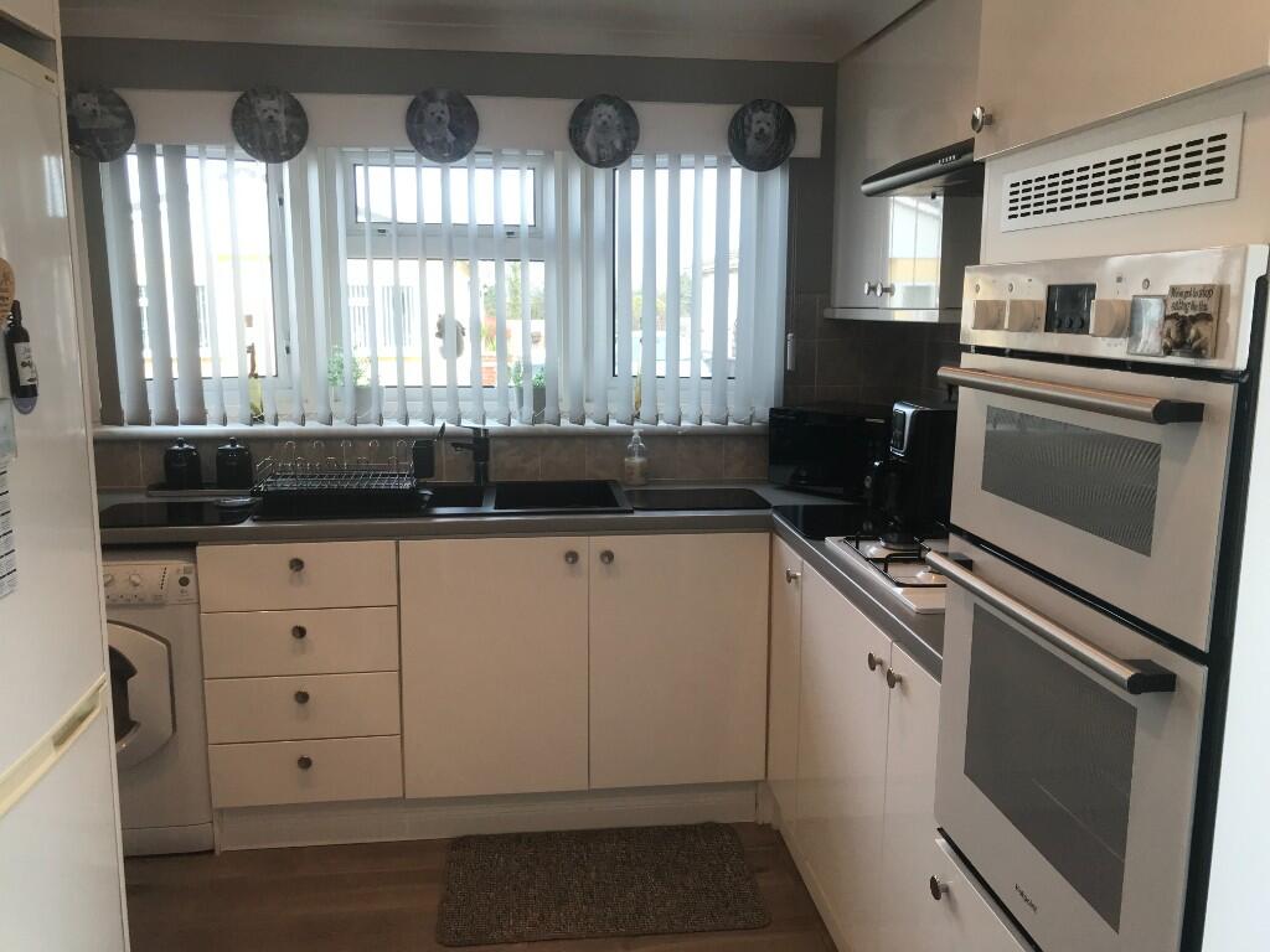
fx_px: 1027
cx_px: 635
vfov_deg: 49.7
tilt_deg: -8.7
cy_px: 476
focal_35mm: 28
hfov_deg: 63.4
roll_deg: +0.5
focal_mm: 3.99
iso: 40
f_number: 1.8
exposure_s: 1/100
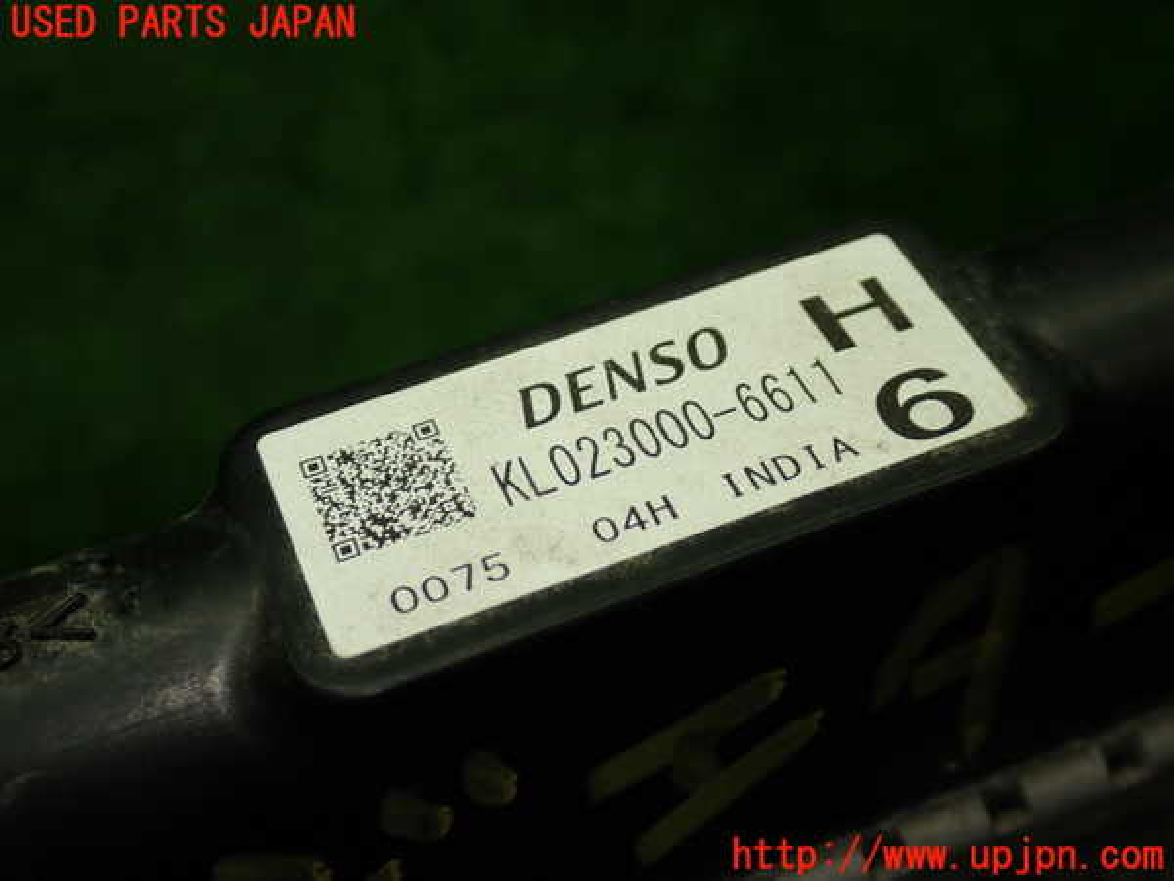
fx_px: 1696
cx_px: 587
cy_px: 440
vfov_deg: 29.1
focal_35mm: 50
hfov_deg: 38.2
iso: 160
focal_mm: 9.01
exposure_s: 1/100
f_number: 3.2
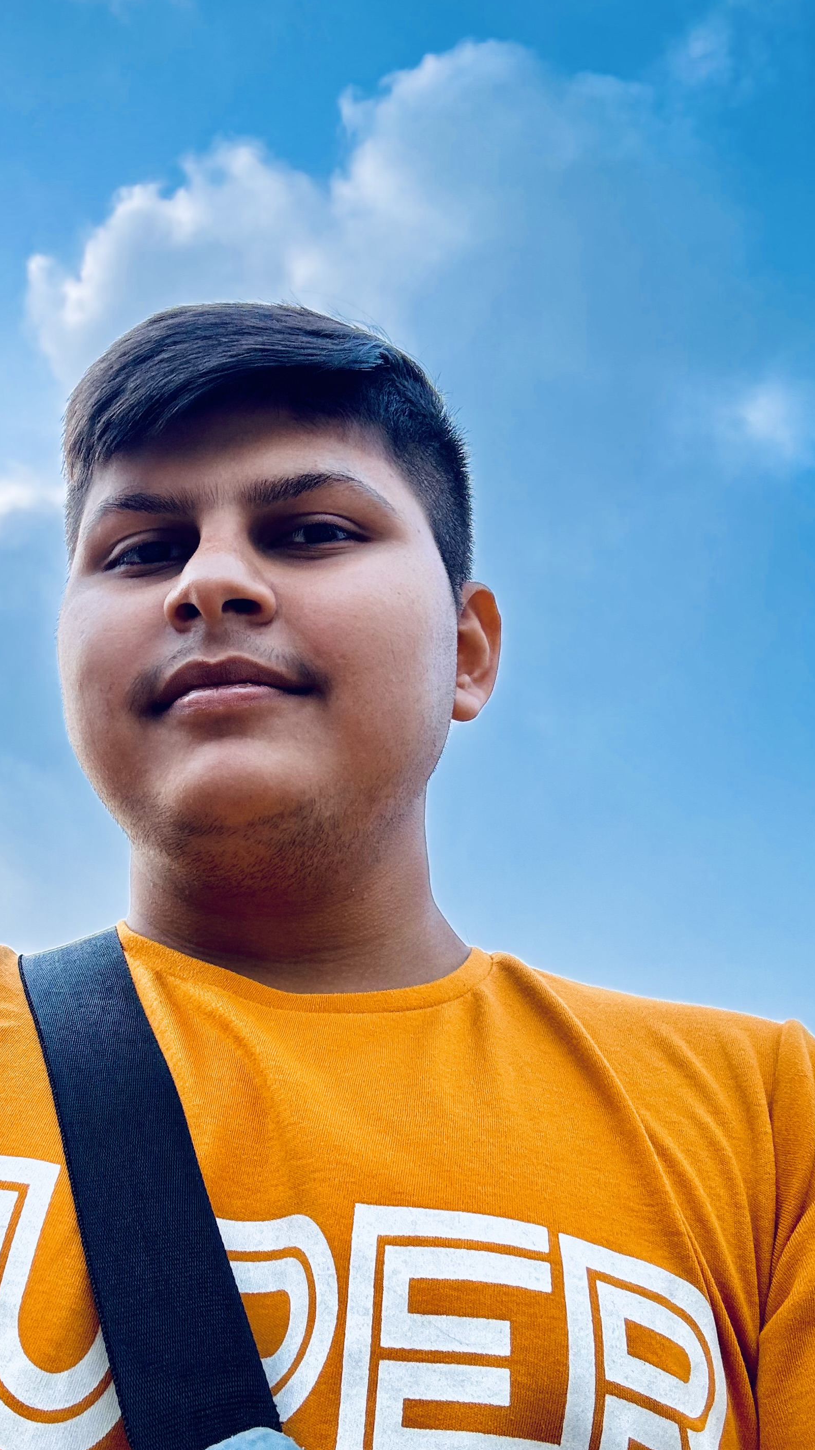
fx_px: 1383
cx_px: 307
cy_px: 686
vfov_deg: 55.3
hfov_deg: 32.7
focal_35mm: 36
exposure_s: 1/190
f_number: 1.9
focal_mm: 2.69
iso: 25
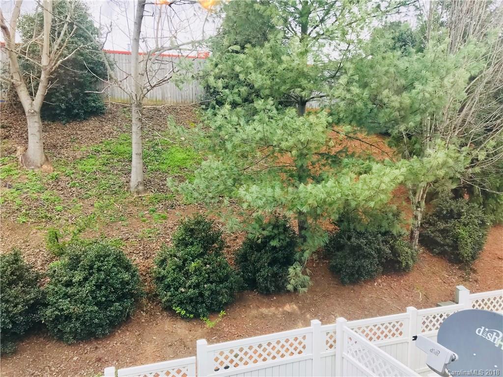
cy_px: 188
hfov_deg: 63.4
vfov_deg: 49.7
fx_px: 407
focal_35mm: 28
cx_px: 252
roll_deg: -0.2
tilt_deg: -5.3
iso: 25
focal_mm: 3.99
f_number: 1.8
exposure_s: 1/120
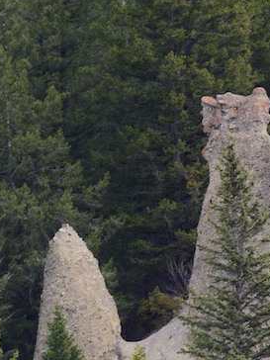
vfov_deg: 2.0
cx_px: 200
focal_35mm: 1015
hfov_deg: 1.5
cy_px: 219
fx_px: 10556
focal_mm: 200
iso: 400
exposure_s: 1/200
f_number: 10
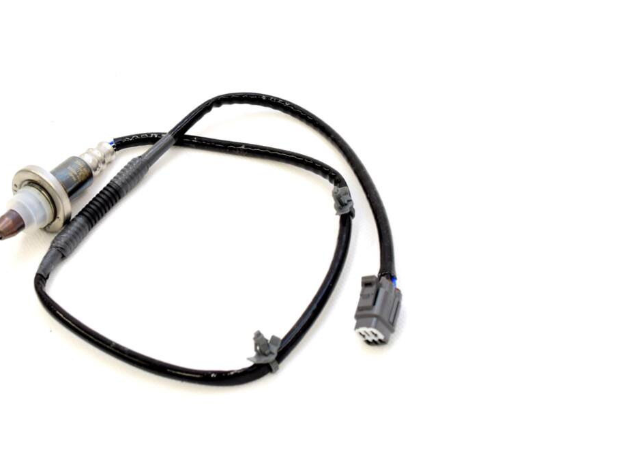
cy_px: 156
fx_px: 1021
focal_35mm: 56
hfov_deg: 33.9
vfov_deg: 26.0
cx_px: 189
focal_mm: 24
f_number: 6.3
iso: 400
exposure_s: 1/160
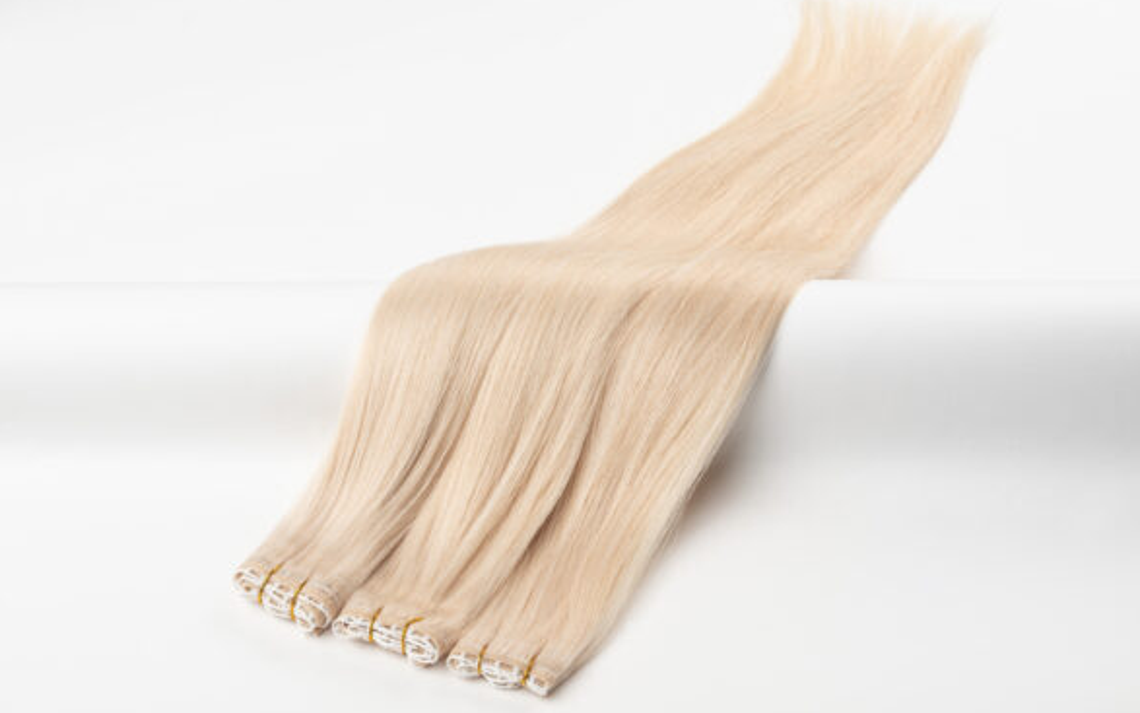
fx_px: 1554
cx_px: 563
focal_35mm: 50
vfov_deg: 25.8
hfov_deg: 40.3
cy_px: 375
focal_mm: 48
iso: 200
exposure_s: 1/125
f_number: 13
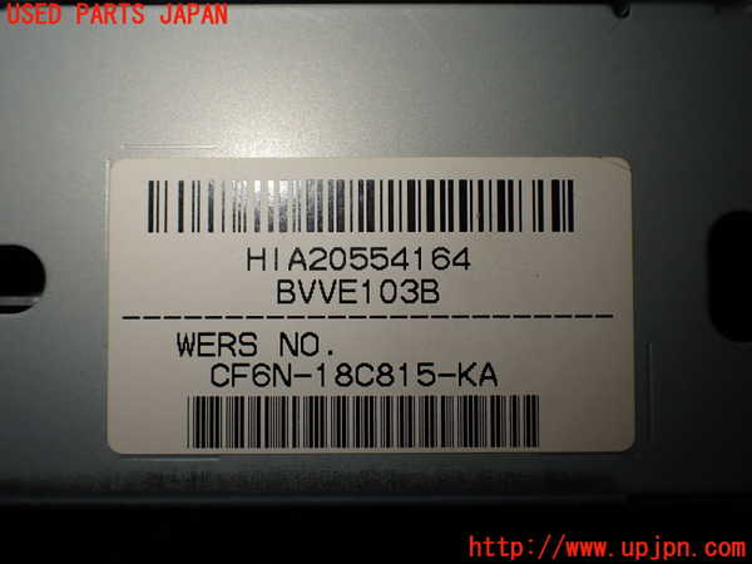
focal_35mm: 30
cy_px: 282
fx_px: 652
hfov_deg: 60.0
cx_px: 376
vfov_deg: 46.8
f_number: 3.2
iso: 100
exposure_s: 1/160
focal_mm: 5.4
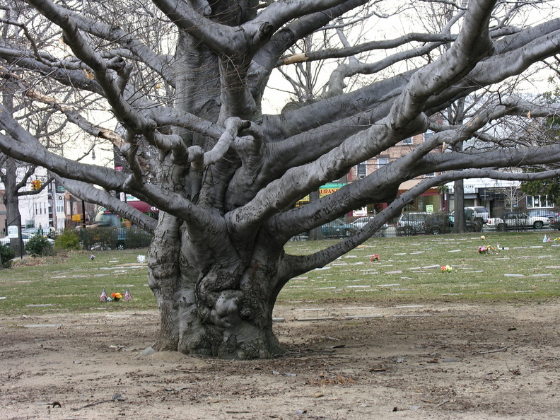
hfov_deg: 25.0
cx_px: 280
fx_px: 1262
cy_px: 210
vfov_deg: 18.9
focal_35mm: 78
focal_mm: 19.8
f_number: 6.1
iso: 50
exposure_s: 1/19.4
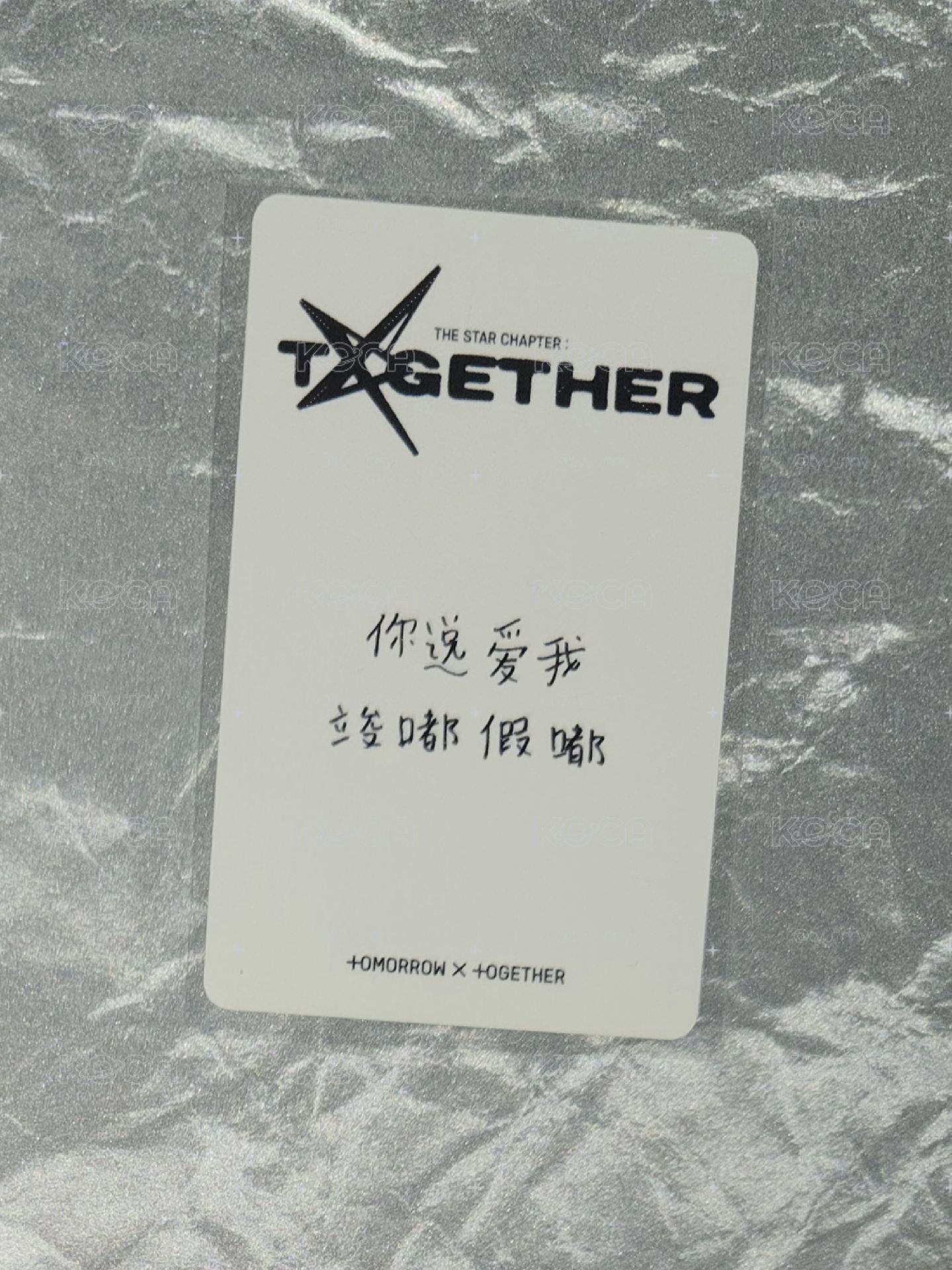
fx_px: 844
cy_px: 635
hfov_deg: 58.9
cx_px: 476
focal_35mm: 23
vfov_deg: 73.9
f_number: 1.8
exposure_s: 1/120
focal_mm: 5.4
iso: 40
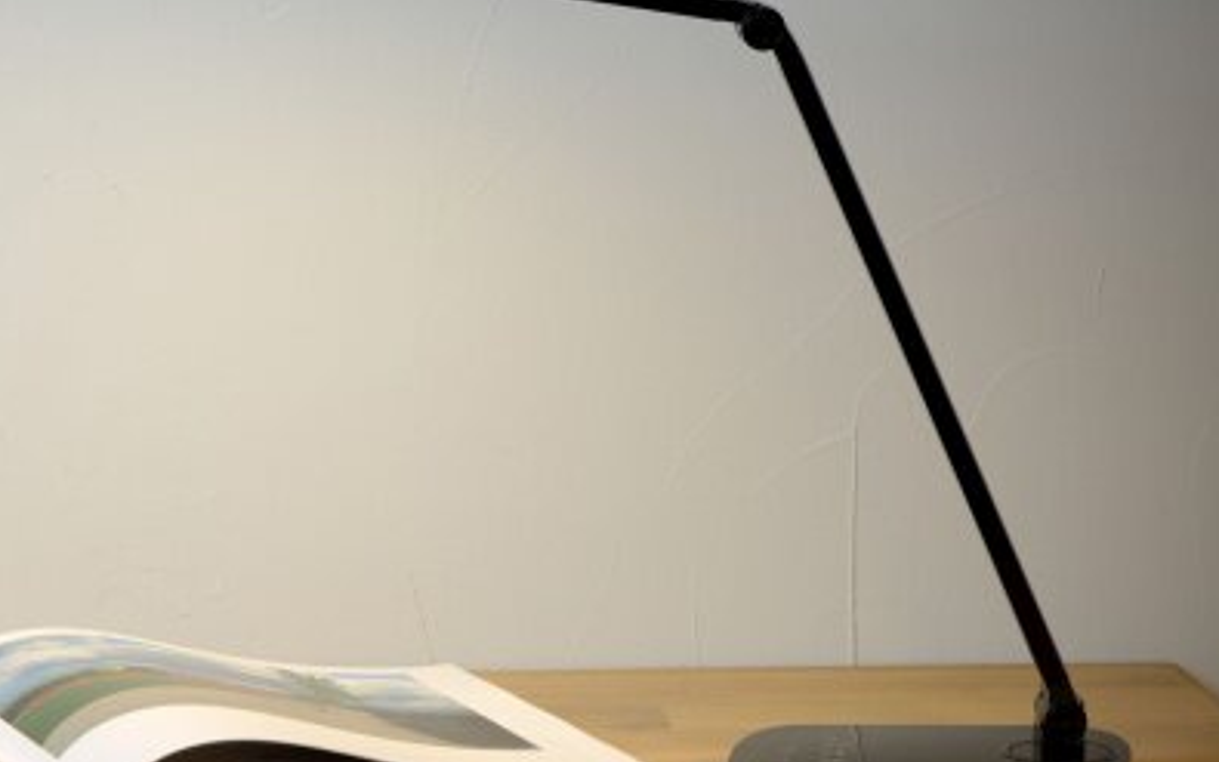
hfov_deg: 13.5
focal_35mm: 155
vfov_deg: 8.5
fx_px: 5150
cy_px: 416
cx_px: 377
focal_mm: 100
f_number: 10
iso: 100
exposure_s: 1/3
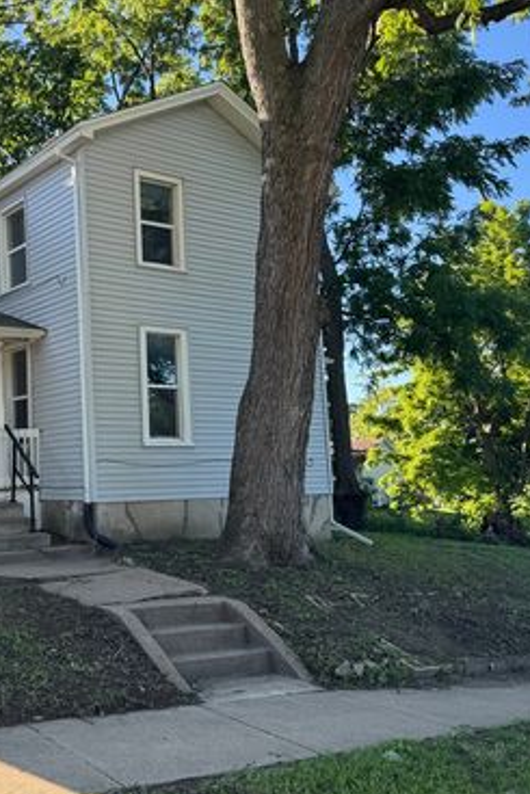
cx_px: 43
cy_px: 403
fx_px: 750
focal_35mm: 34
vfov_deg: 55.8
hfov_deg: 36.3
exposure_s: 1/693
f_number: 1.78
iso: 80
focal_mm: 6.76
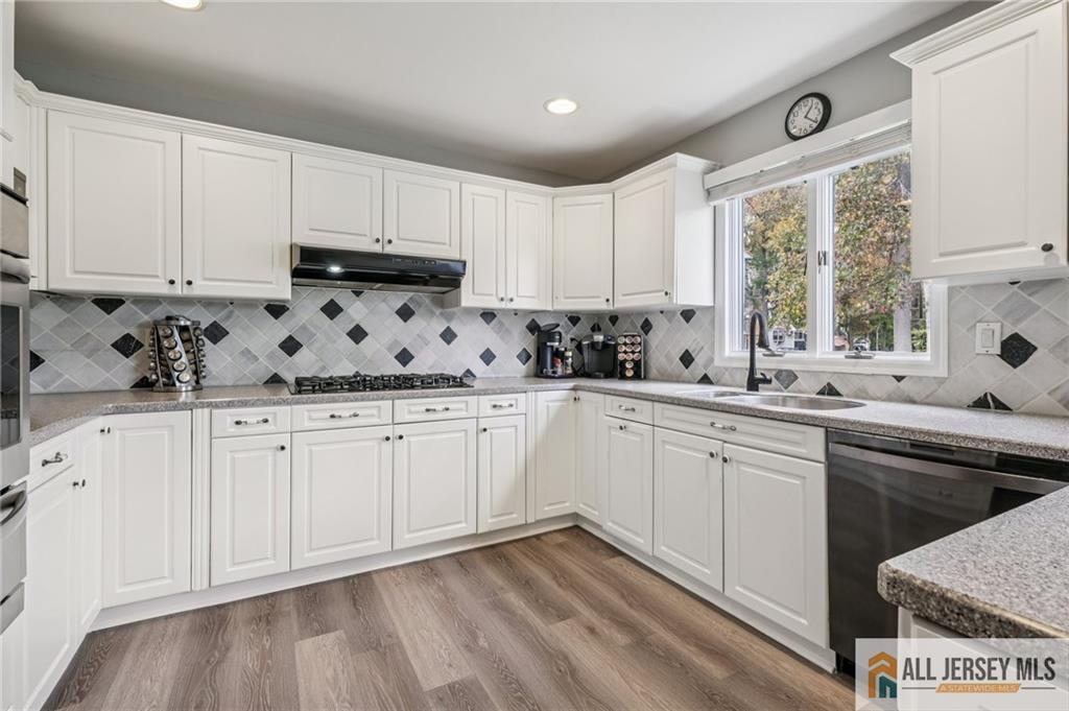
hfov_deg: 100.4
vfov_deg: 77.2
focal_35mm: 15
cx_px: 534
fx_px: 445
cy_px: 356
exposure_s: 1/40
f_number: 6.4
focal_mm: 10
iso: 400
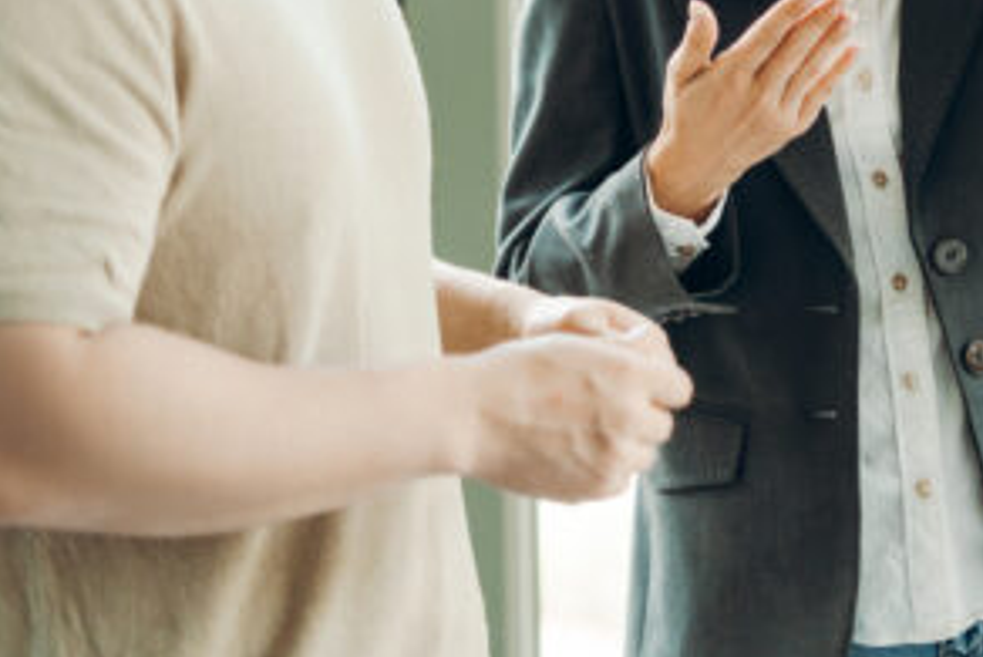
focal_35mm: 119
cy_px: -7
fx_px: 3251
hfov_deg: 16.8
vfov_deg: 11.4
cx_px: 980
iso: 500
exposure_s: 1/500
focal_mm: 50
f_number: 2
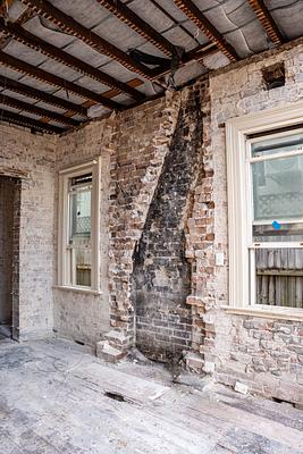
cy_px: 227
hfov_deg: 53.2
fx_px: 303
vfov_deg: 73.7
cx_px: 152
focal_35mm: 24
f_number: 5
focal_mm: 24
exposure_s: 1/400
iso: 1000
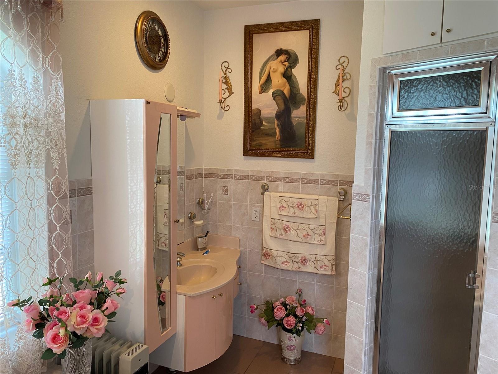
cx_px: 249
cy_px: 187
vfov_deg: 53.1
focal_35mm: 26
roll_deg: -1.0
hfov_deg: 67.3
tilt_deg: -7.1
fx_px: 374
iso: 125
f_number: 1.8
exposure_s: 1/60
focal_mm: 4.25
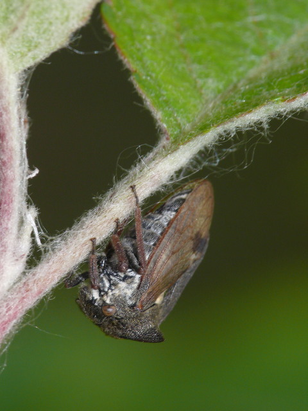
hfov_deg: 3.5
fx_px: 4983
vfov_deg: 4.7
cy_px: 206
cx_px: 154
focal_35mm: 420
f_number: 11
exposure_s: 1/200
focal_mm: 88.8
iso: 200
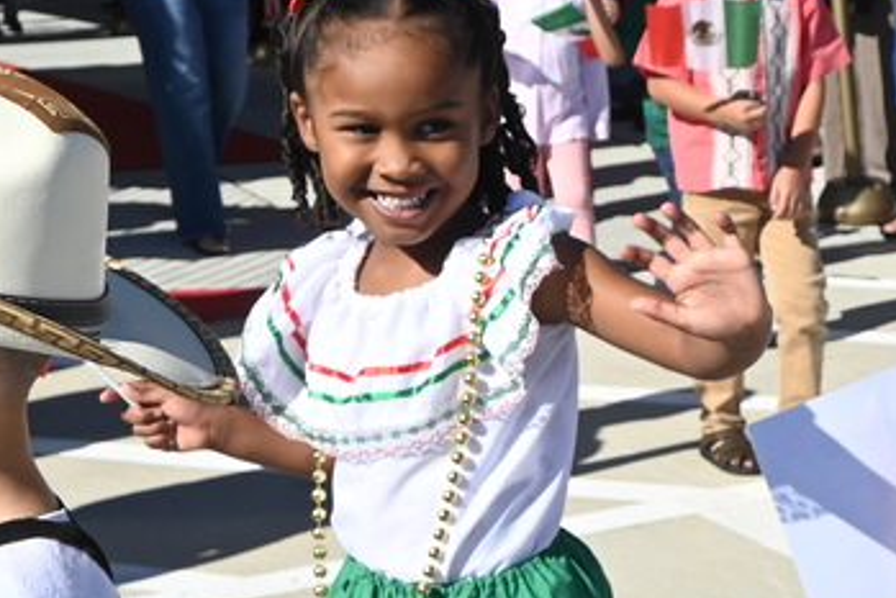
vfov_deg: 15.0
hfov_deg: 22.2
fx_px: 2266
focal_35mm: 91
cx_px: 675
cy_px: 438
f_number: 7.1
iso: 100
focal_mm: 21
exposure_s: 1/400
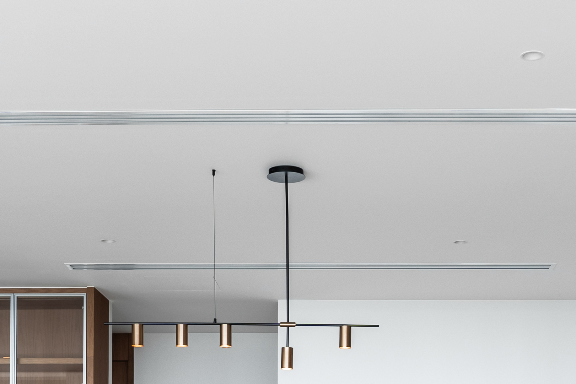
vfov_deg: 19.6
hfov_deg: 32.2
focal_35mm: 62
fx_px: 992
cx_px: 367
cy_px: 544
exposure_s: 1/100
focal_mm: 19
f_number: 8
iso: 320
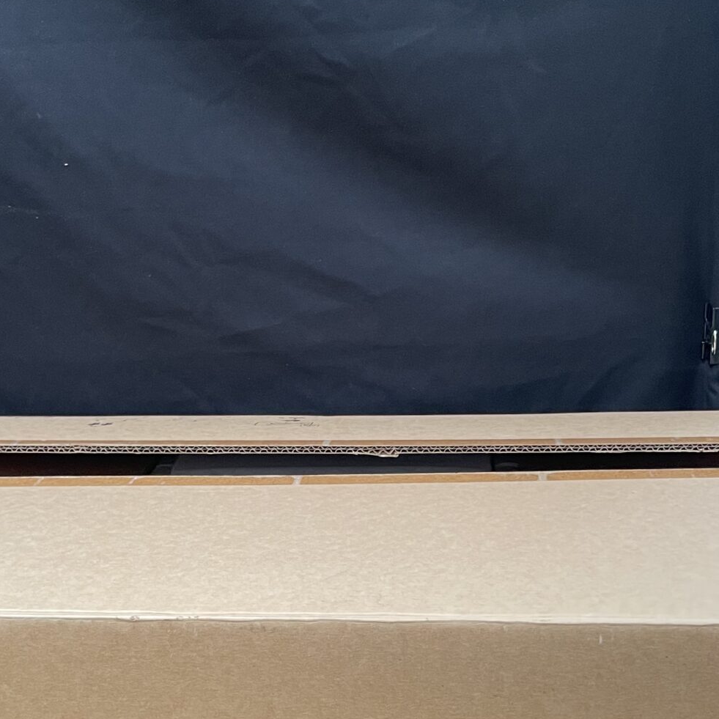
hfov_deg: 28.6
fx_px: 1410
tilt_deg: -18.4
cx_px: 338
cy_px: 580
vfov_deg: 28.0
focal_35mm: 60
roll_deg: +2.9
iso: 100
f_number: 1.6
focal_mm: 4.2
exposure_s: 1/50
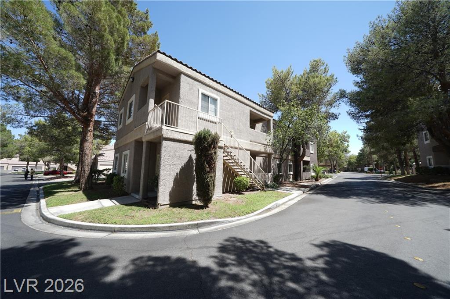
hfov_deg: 112.6
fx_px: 150
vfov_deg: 90.0
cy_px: 150
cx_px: 225
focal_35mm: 12
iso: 80
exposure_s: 1/125
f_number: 7.1
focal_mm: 12
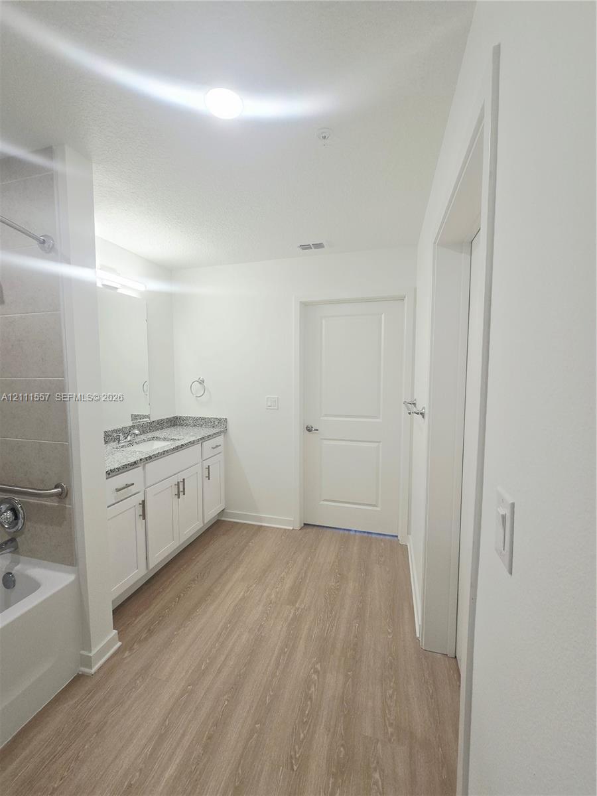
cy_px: 398
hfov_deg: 89.9
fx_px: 299
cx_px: 298
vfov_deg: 106.2
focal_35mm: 13
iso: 80
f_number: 2.2
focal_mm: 2.2
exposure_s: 1/120
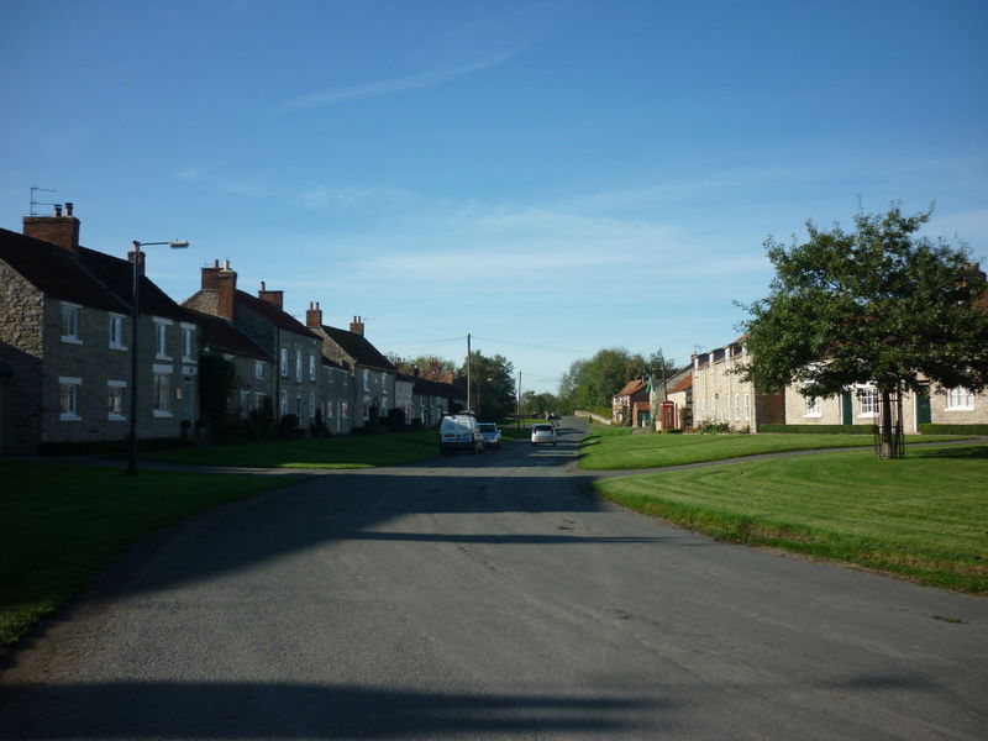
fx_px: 942
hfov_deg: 55.4
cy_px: 370
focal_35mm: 33
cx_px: 494
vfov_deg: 42.9
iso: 80
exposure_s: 1/160
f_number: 8
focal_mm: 5.5
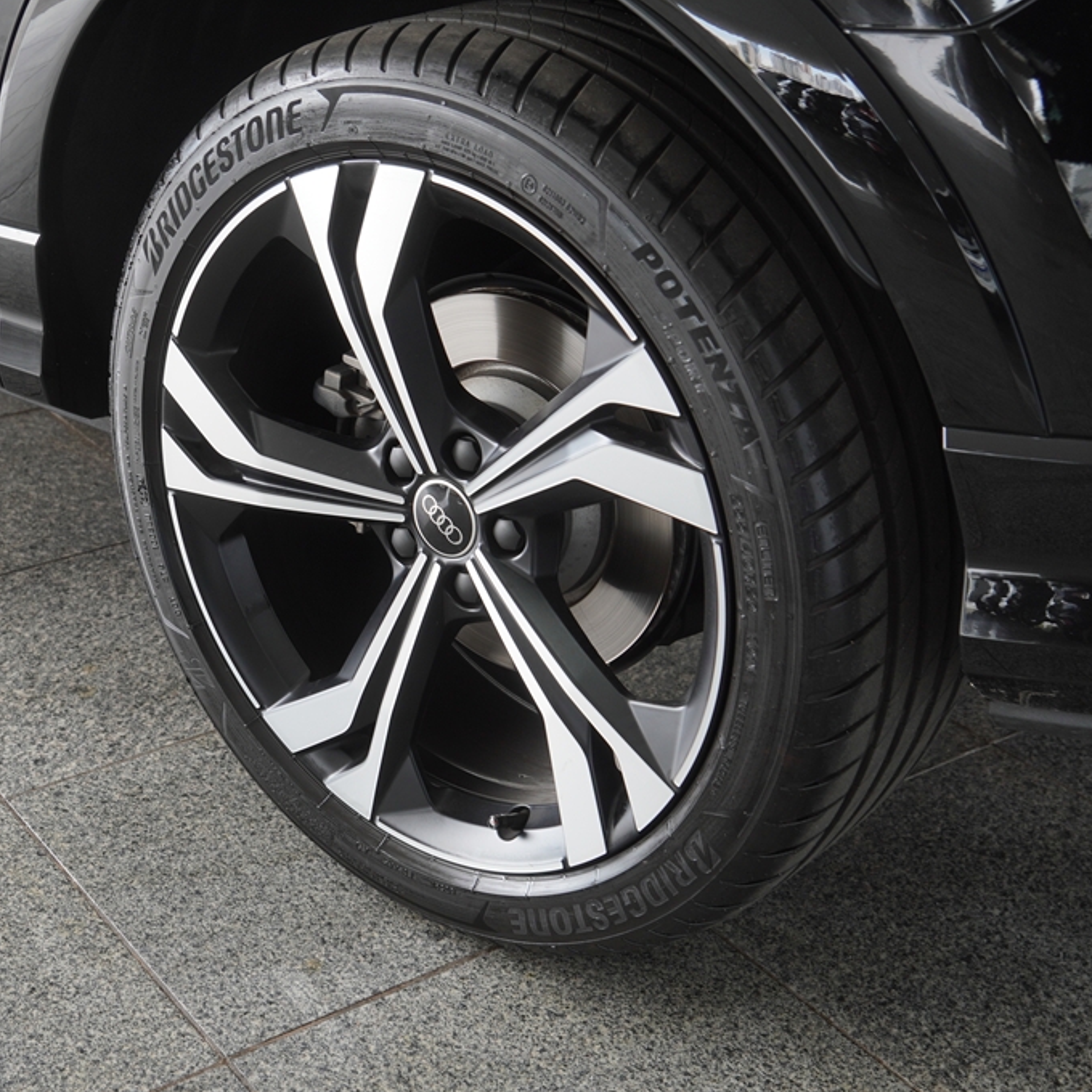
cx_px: 446
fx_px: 1986
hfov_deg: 30.7
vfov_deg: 30.7
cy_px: 547
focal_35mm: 56
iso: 200
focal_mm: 29
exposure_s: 1/100
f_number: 4.5
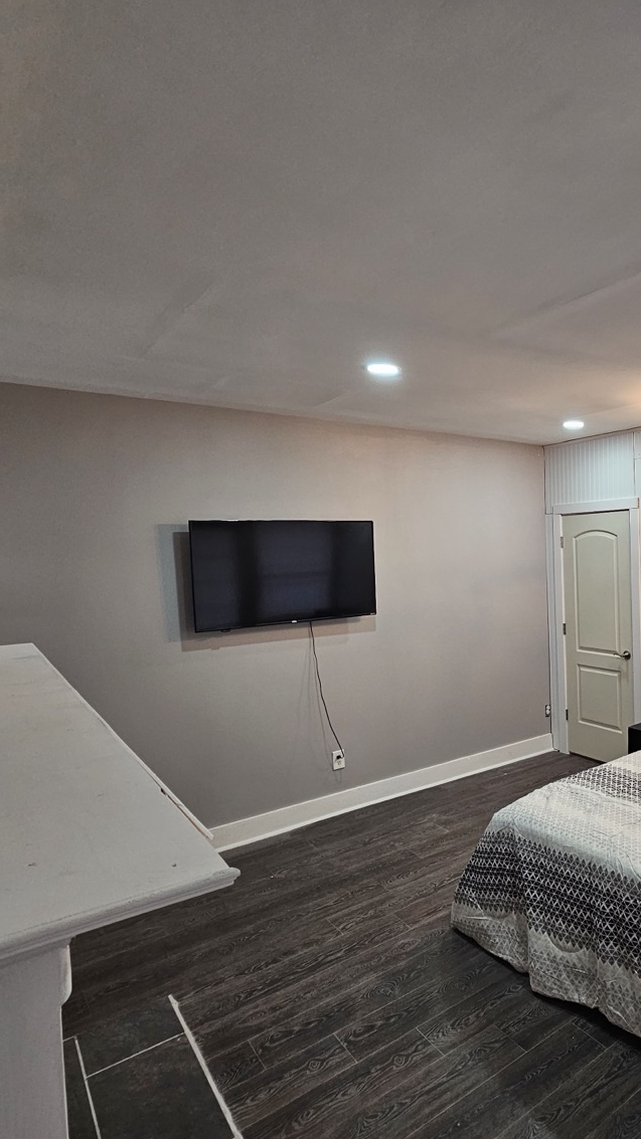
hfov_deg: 50.2
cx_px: 565
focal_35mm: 20
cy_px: 573
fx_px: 605
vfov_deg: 86.6
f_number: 2.2
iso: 160
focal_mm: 2.2
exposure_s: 1/60
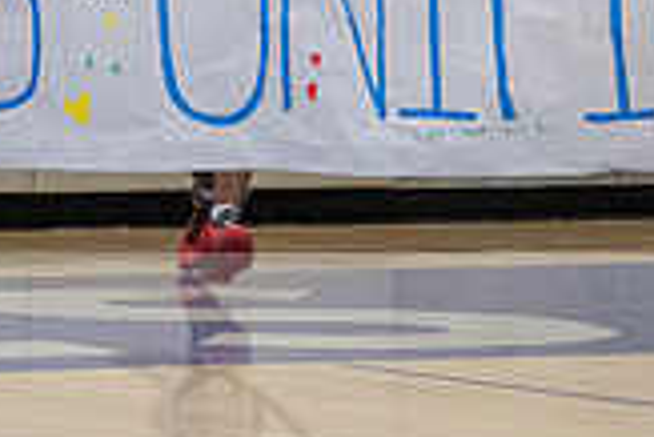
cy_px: -13
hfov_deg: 4.0
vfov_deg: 2.7
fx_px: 9328
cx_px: 262
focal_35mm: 513
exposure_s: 1/800
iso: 2200
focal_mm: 100
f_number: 2.8
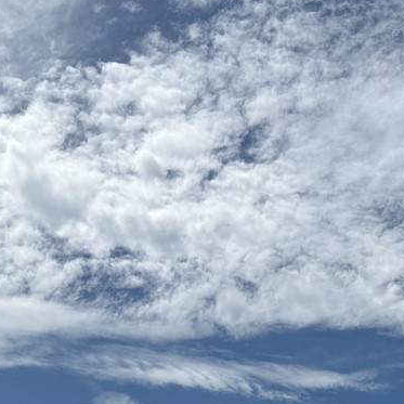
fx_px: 1202
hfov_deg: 19.0
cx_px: 288
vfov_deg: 17.3
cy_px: 591
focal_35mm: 91
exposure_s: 1/14286
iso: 50
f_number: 1.78
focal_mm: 6.76
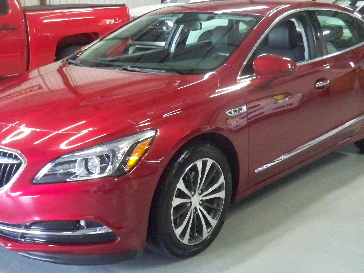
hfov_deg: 38.9
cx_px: 166
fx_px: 515
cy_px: 137
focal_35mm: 49
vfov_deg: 29.7
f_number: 3.1
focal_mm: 6.3
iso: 1250
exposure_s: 1/60
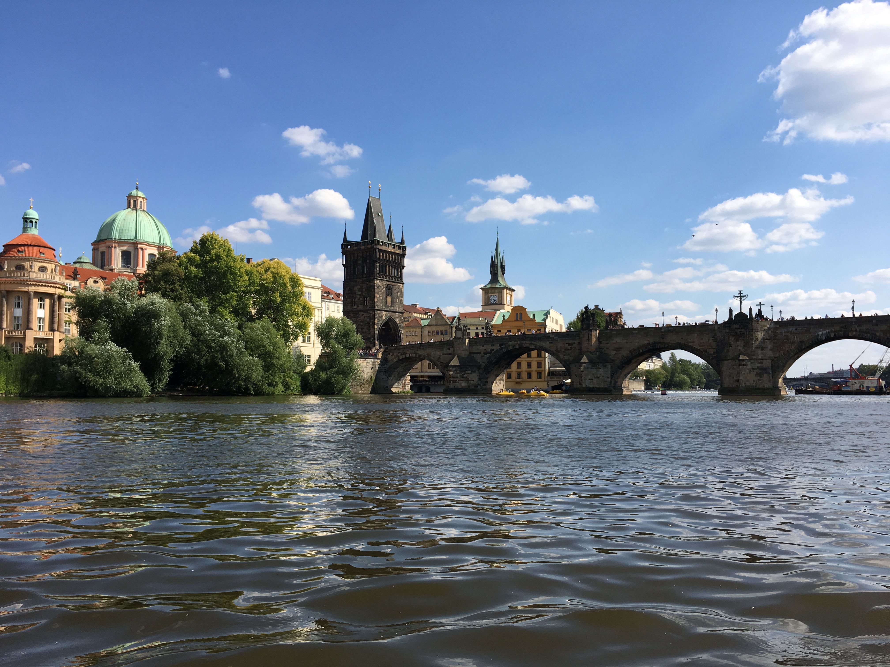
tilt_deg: +1.9
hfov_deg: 61.7
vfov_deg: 48.2
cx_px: 445
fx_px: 746
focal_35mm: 29
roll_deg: +0.2
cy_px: 334
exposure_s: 1/1709
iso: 25
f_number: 2.2
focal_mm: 4.15
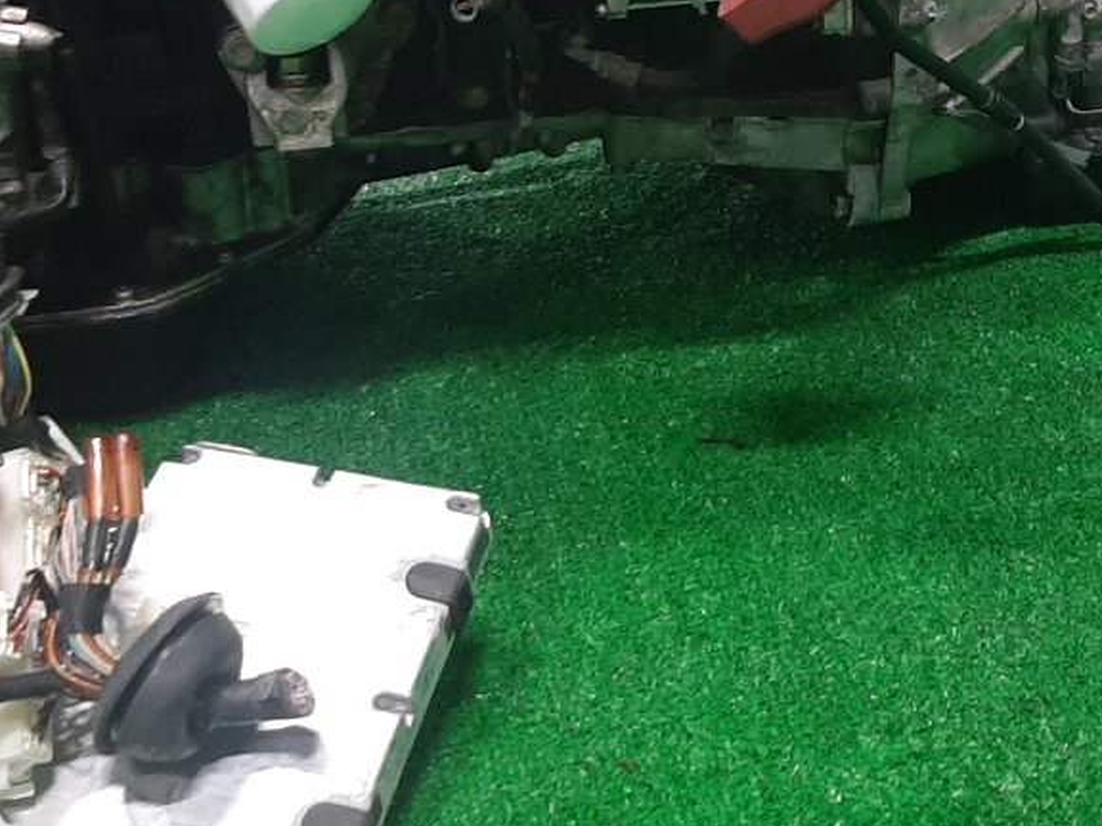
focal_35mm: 65
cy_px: 33
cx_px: 825
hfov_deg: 29.4
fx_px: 2069
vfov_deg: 21.9
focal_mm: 3.93
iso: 181
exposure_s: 1/50
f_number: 1.7
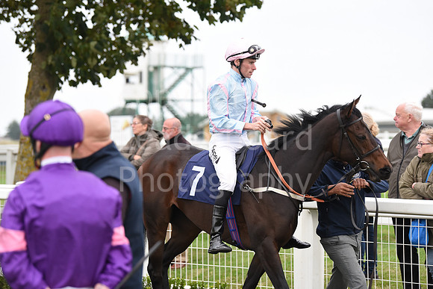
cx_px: 216
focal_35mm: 125
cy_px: 144
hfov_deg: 16.4
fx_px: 1504
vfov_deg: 11.0
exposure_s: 1/250
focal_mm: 125
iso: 1600
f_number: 3.5
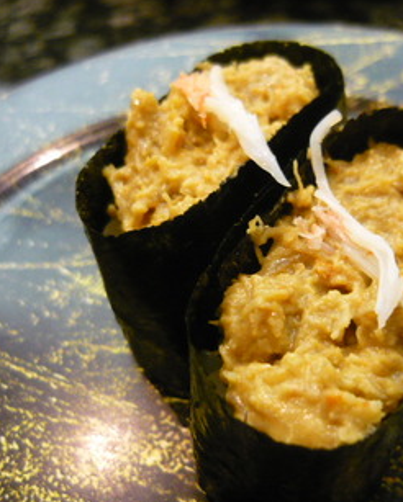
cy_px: 248
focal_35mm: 44
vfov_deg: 42.0
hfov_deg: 33.9
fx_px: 655
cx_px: 262
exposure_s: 1/20
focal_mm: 5.5
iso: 400
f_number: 2.8
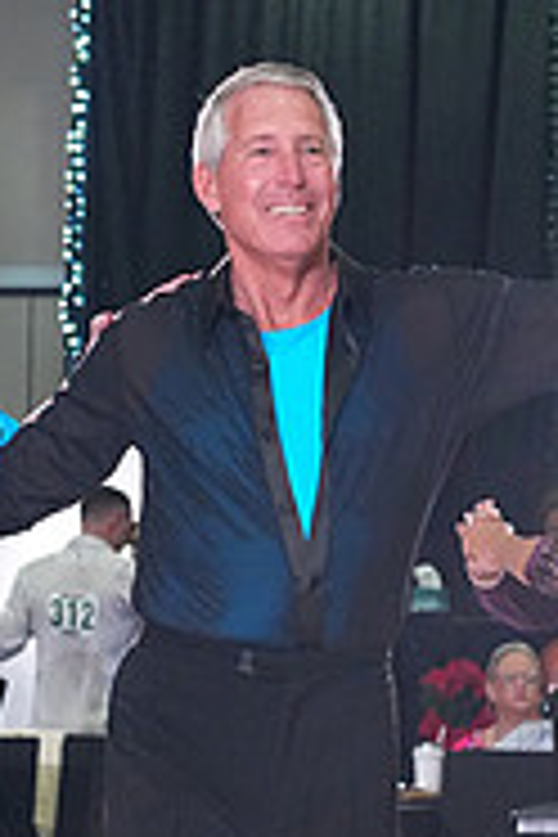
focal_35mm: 218
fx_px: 5068
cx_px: -47
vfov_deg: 9.3
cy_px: 1053
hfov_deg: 6.3
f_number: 5.6
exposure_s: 1/320
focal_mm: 70
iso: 5000
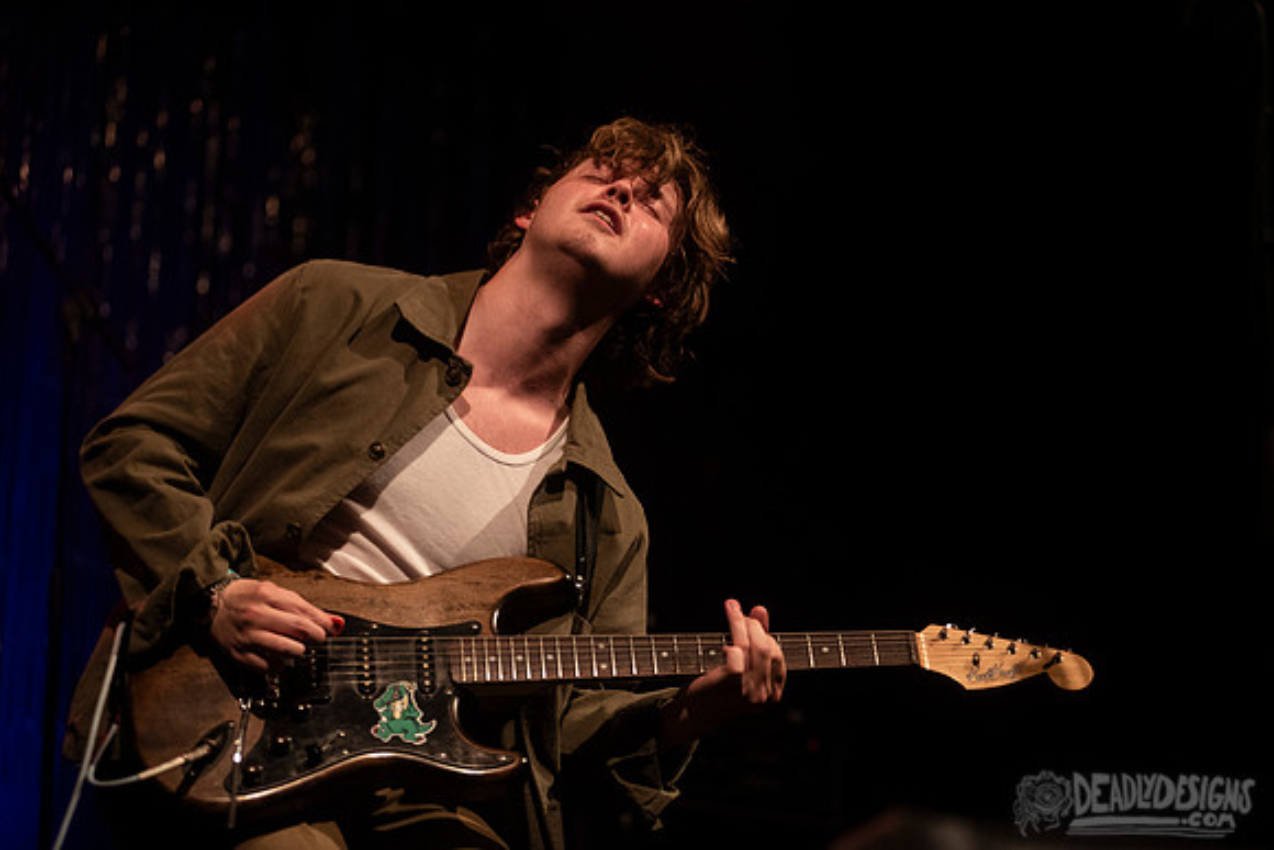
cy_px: 425
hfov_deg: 25.4
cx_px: 637
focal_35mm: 80
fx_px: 2832
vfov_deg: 17.1
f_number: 3.2
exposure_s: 1/200
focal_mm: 80
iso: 2500
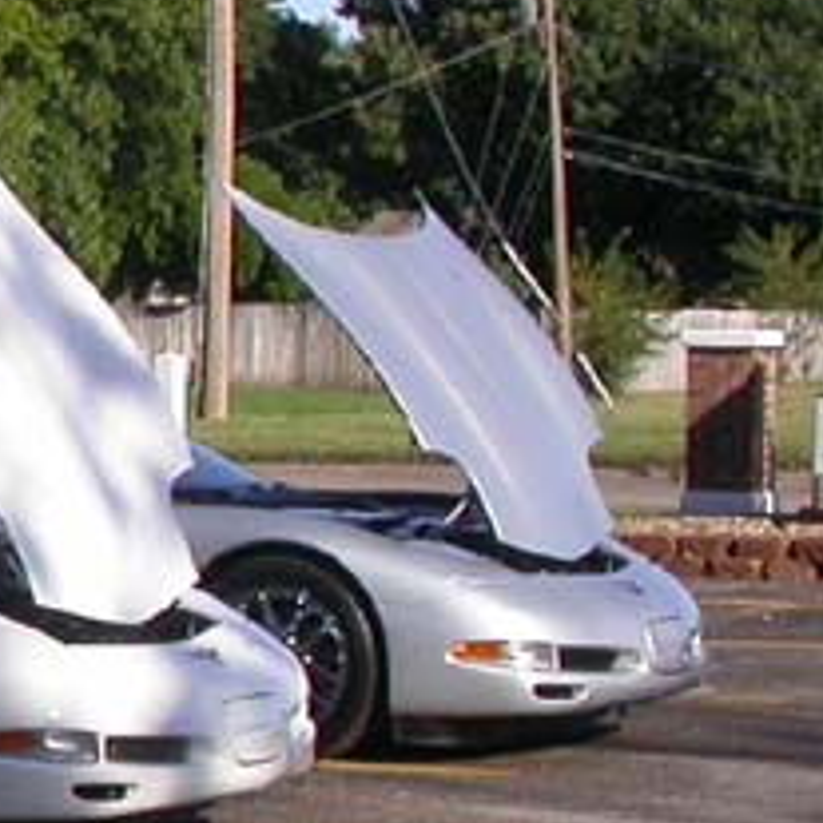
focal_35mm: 166
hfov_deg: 9.5
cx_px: -1081
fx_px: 4465
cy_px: 445
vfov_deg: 10.5
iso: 100
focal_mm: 7.85
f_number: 6.7
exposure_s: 1/316
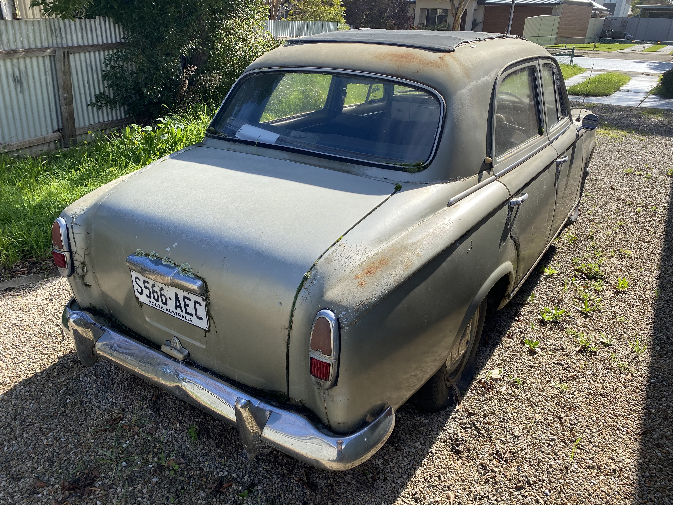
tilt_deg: -24.5
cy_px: 252
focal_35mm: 26
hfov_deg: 67.3
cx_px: 336
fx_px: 505
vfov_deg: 53.1
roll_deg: -1.2
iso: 32
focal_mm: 4.25
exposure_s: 1/1412
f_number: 1.8
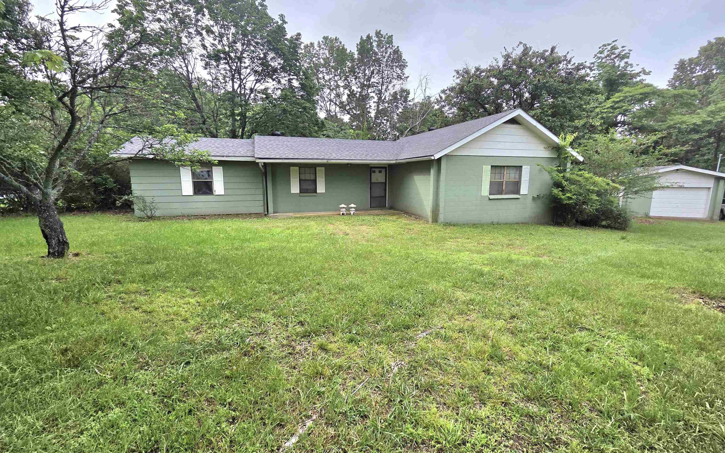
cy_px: 226
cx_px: 364
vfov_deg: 78.6
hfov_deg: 105.3
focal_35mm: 14
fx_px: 277
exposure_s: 1/1250
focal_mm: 2.2
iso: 50
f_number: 2.2
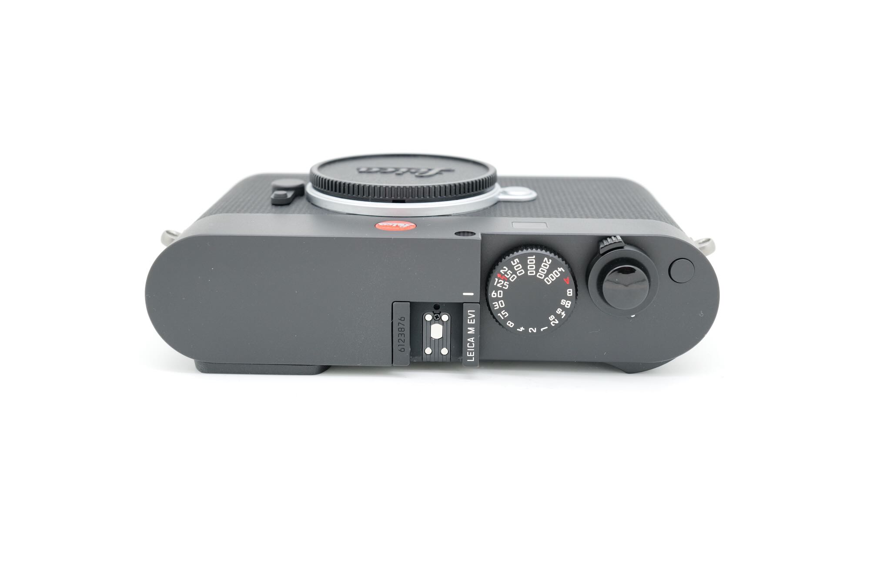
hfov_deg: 45.4
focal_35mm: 43
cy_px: 290
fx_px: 1039
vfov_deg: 31.2
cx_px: 435
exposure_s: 1/60
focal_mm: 43
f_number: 8
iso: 800
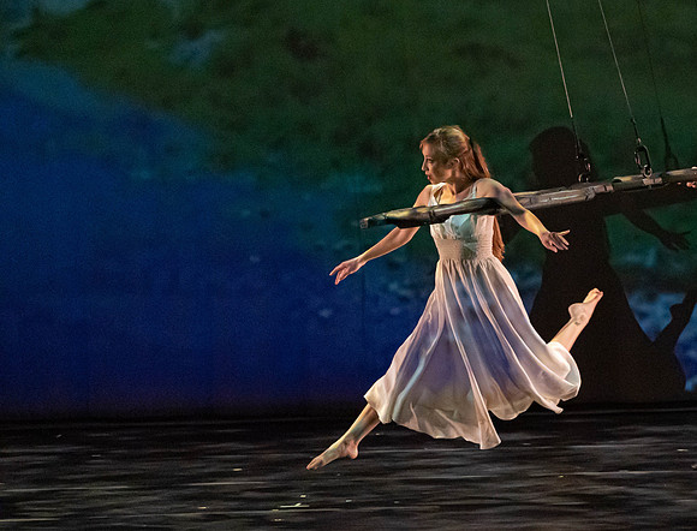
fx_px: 8839
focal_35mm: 436
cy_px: 216
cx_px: 570
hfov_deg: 4.5
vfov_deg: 3.4
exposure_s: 1/320
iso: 6400
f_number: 5.6
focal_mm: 279
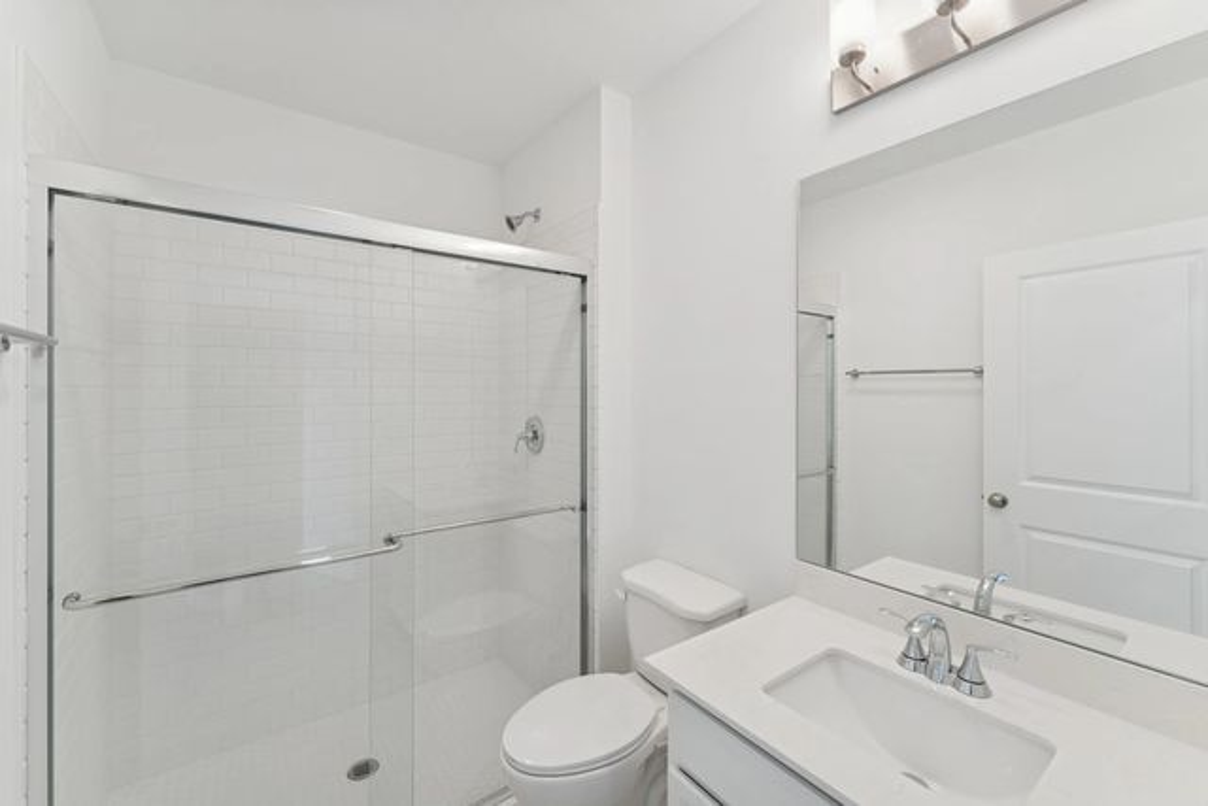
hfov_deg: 104.2
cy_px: 403
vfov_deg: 81.2
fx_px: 470
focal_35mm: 14
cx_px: 604
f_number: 8
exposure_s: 1/6
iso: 200
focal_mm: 14
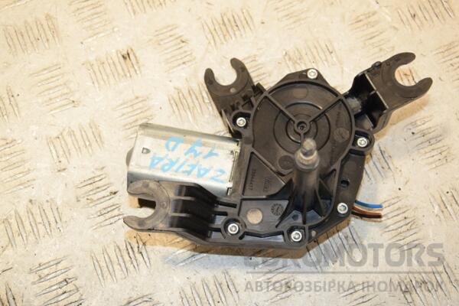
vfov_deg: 20.2
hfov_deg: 29.9
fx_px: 861
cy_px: 153
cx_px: 230
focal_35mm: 68
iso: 800
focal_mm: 45
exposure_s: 1/200
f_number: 7.1
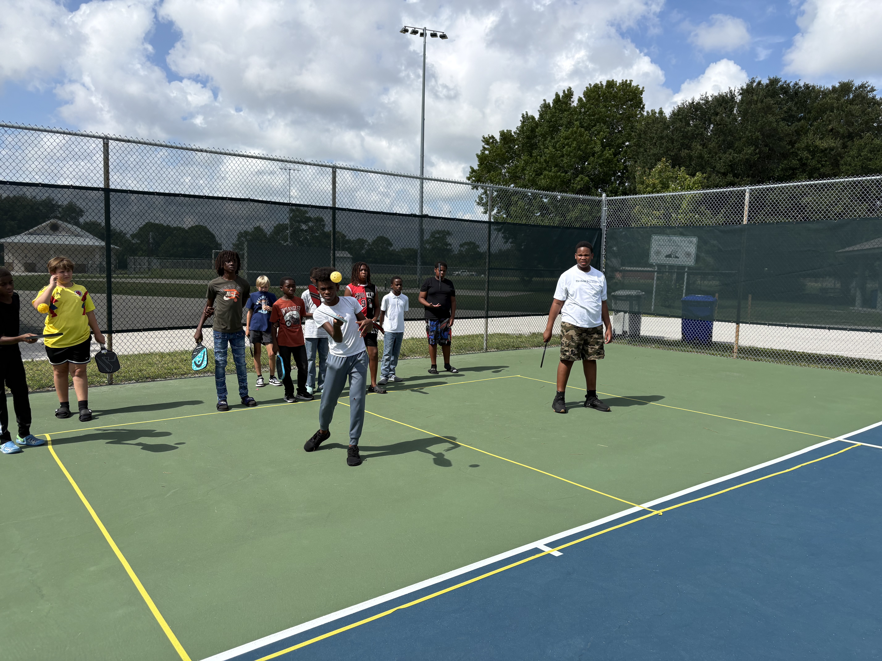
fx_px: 662
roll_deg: -0.9
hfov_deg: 67.3
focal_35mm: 26
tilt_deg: -2.8
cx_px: 441
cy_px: 330
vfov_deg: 53.1
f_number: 1.6
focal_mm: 5.96
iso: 50
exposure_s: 1/4065
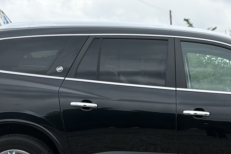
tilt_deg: -3.5
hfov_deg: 15.4
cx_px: 198
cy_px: 164
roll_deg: +0.1
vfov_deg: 10.3
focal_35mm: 132
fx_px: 847
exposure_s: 1/3534
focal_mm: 6.76
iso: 64
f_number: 1.78
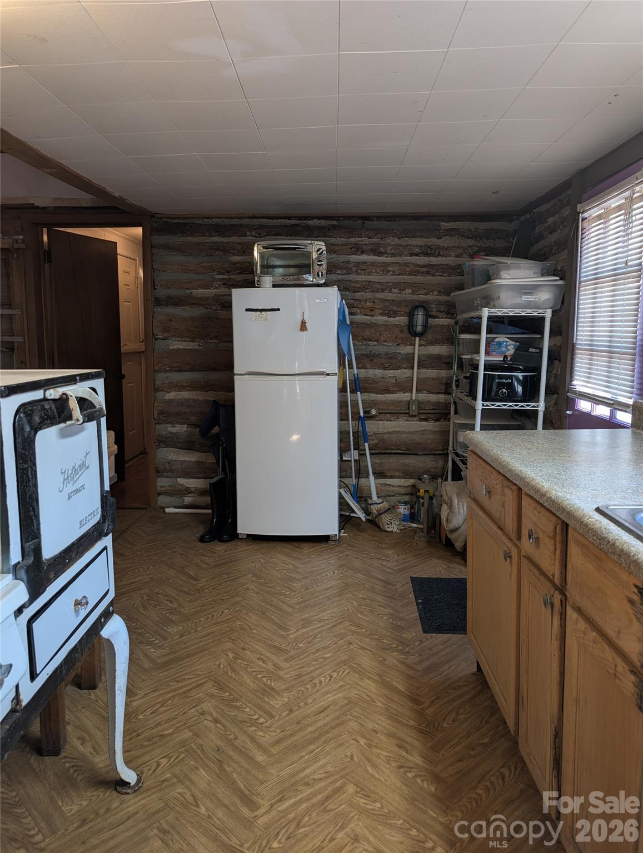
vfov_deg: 71.5
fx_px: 593
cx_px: 322
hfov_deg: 56.9
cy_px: 426
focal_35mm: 24
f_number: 1.68
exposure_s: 1/40
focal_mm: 6.9
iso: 50
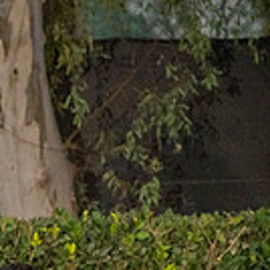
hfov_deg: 5.6
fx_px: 2691
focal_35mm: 305
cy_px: 358
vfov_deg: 5.7
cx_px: -282
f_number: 4
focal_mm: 83
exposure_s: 1/200
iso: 2500
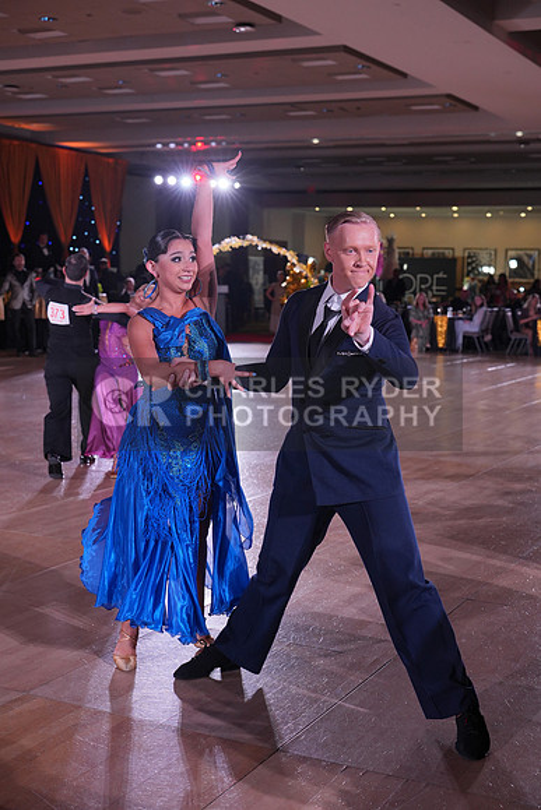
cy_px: 405
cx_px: 270
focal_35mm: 50
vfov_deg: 39.6
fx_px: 1126
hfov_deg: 27.0
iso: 1000
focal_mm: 50
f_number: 4
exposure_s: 1/400
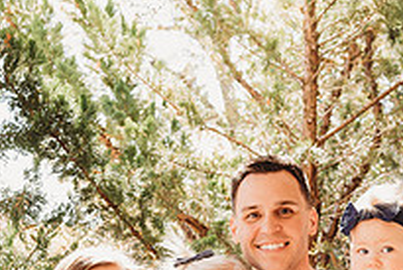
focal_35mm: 68
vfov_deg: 18.9
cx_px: 224
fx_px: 762
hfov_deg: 29.6
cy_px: 332
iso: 400
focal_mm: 24
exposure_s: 1/200
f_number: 4.5
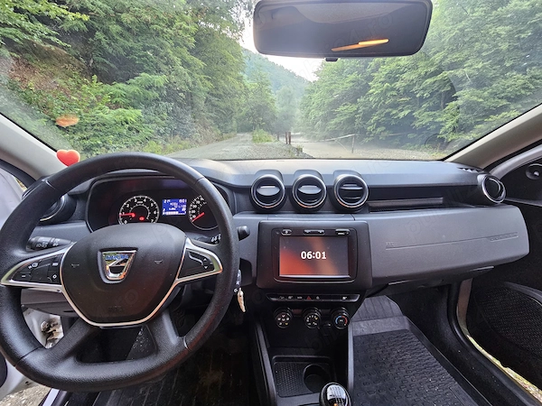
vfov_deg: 89.9
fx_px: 204
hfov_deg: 106.2
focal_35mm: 13
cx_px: 271
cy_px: 203
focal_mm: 2.2
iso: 200
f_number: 2.2
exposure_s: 1/50
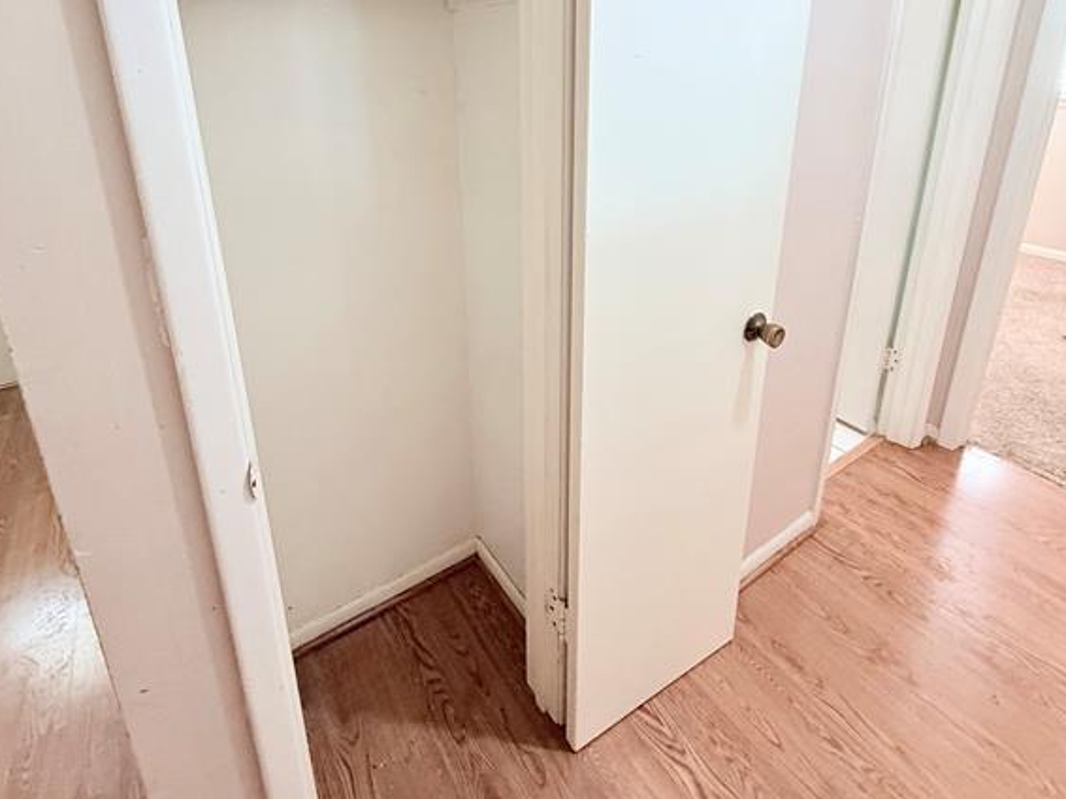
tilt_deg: -16.9
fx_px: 585
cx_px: 529
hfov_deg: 84.7
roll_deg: +0.0
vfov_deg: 66.0
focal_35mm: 19
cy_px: 241
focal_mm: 2.22
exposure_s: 1/60
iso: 320
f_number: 2.2
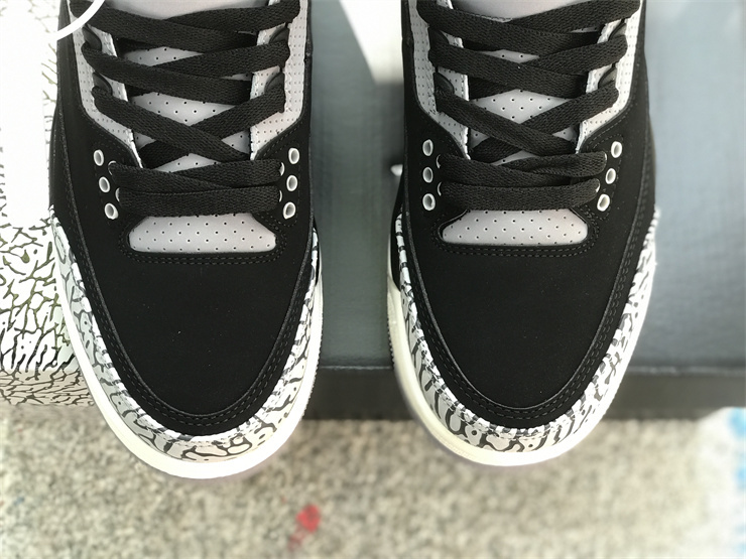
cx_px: 373
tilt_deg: -71.1
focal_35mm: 57
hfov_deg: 33.8
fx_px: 1228
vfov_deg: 25.7
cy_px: 280
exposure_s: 1/50
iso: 50
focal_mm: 6.6
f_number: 2.8
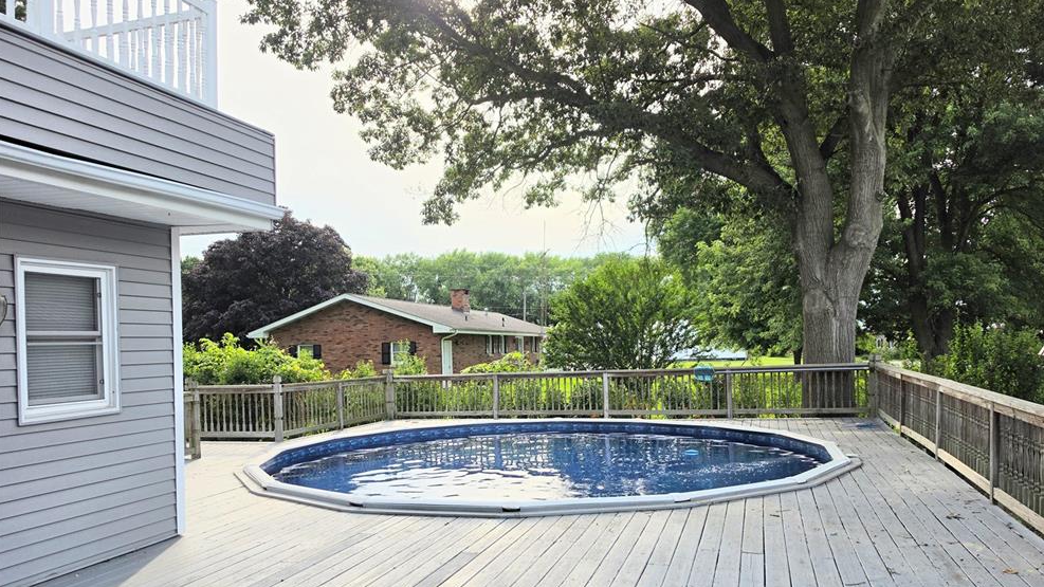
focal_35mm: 26
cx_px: 537
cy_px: 353
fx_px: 720
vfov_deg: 44.1
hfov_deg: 71.9
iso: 64
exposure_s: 1/6571
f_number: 1.4
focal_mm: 6.5
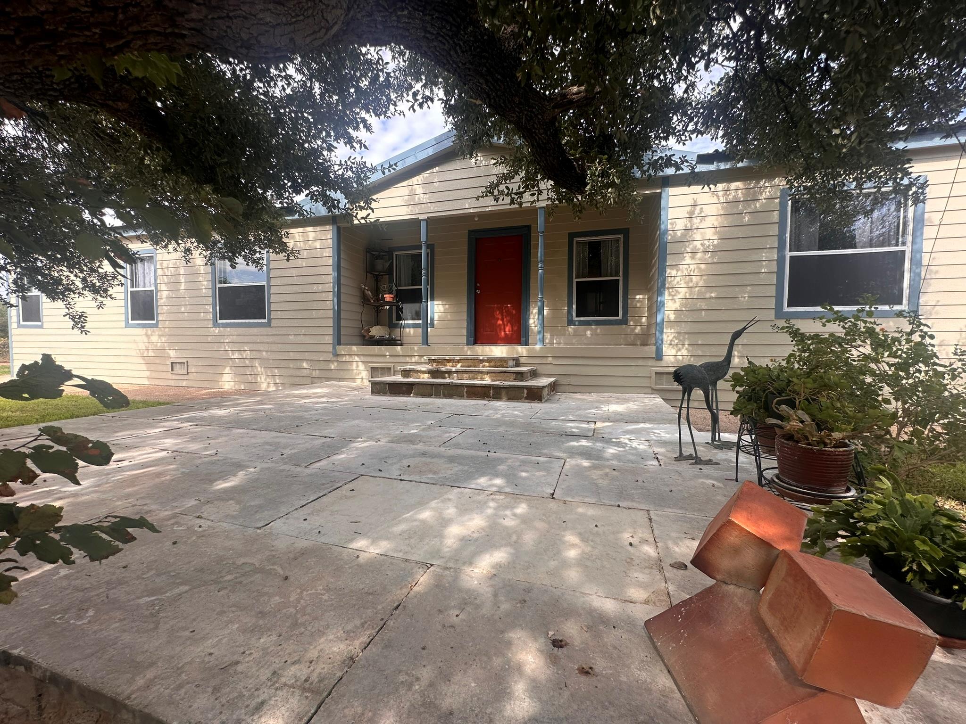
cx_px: 483
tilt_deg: -0.8
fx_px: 391
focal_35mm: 14
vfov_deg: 85.7
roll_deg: -1.0
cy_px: 362
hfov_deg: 102.1
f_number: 2.2
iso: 40
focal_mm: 2.22
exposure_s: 1/358
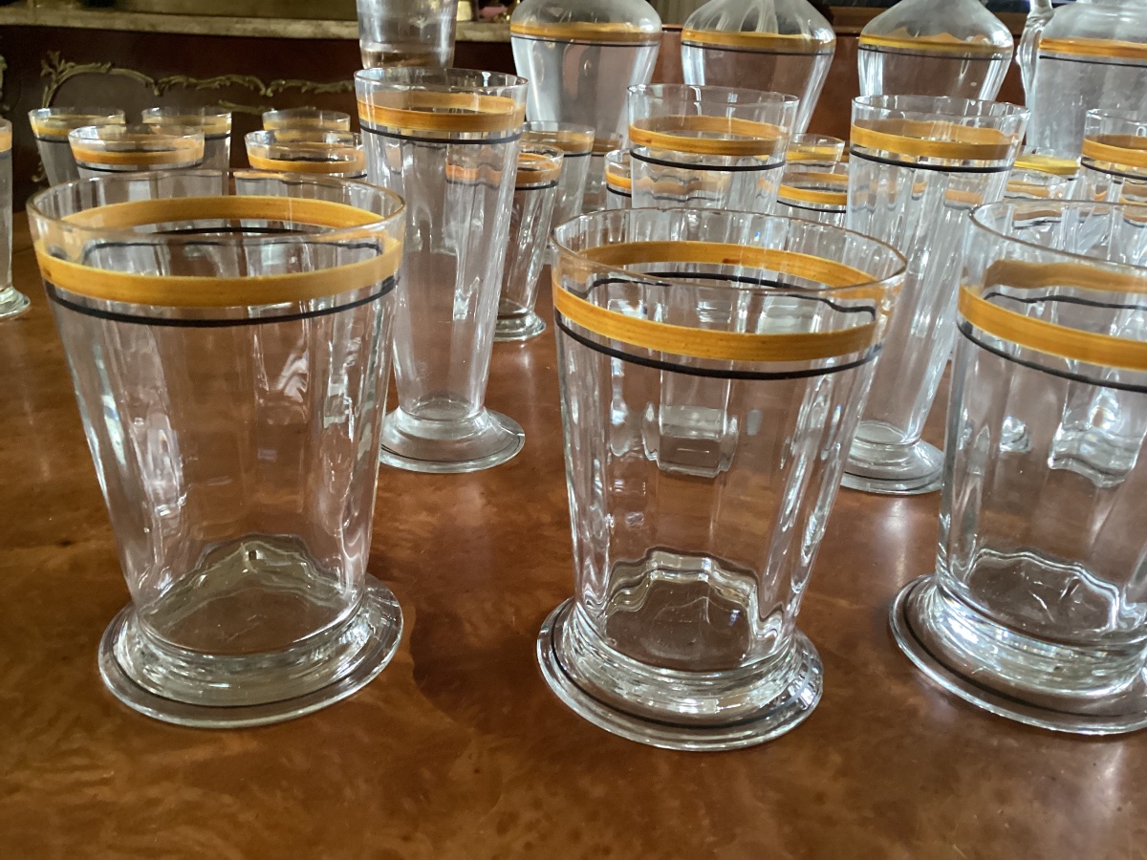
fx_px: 1027
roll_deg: -4.8
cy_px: 430
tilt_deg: -23.4
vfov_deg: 45.4
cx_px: 574
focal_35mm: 31
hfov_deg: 58.4
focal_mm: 3.3
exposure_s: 1/33
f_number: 2.4
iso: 400
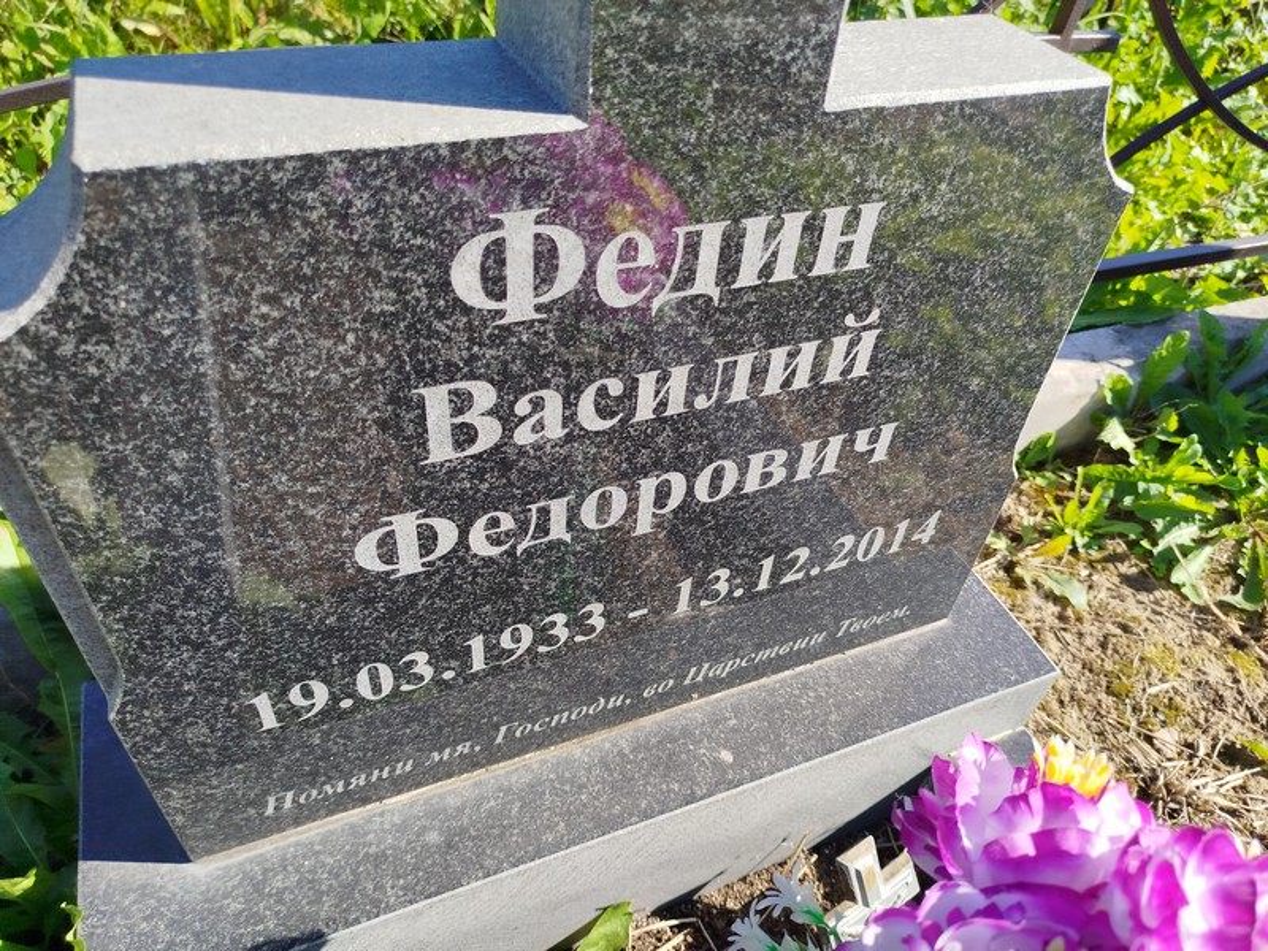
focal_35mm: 24
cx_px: 634
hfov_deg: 71.6
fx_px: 879
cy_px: 476
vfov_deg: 56.8
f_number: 1.7
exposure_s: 1/539
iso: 50
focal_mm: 5.31
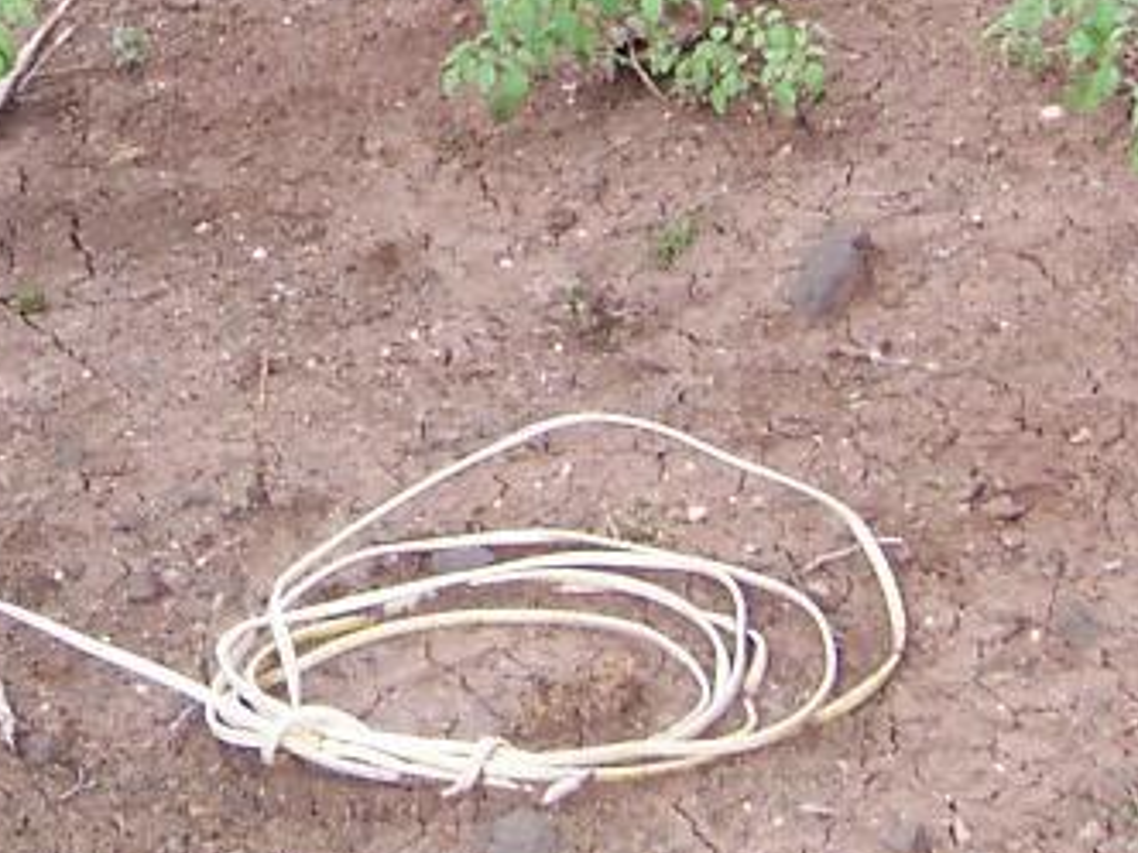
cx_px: 82
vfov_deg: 11.0
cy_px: -349
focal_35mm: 130
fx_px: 4274
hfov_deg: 15.0
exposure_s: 1/90
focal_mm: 5.6
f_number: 3.4
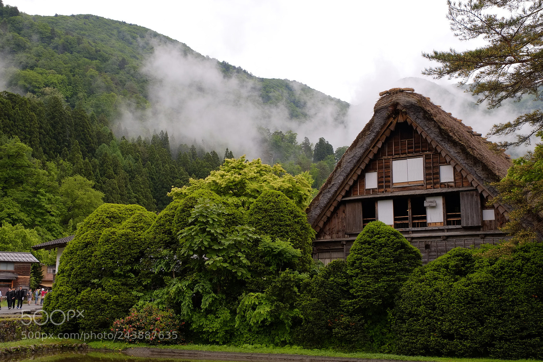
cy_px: 181
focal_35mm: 45
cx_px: 272
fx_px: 679
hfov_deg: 43.6
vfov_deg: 29.9
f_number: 8
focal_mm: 30.2
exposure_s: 1/250
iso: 800
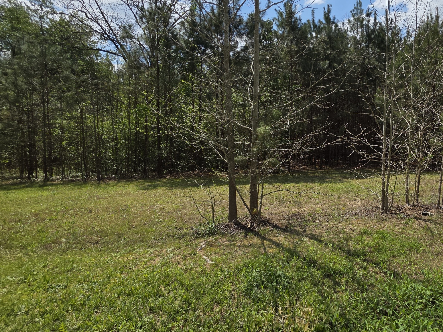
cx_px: 313
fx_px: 256
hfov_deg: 77.7
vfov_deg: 65.8
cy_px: 149
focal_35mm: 20
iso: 40
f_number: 1.9
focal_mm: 2.2
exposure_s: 1/3075
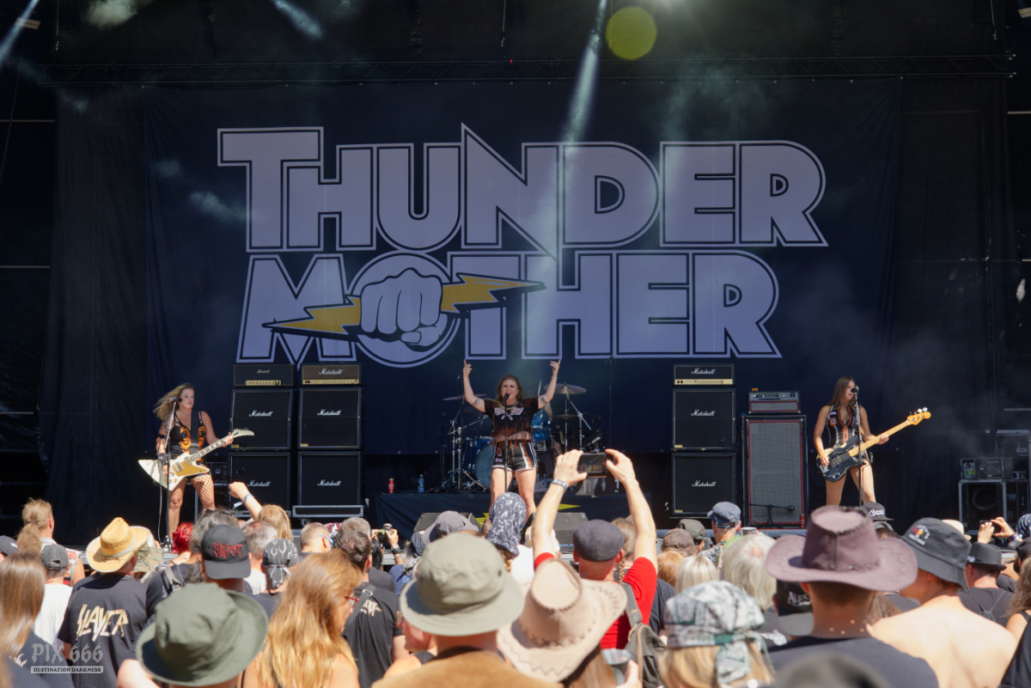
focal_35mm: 66
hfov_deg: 30.5
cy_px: 344
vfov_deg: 20.6
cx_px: 516
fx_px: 1891
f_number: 6.3
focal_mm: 66
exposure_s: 1/400
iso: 400
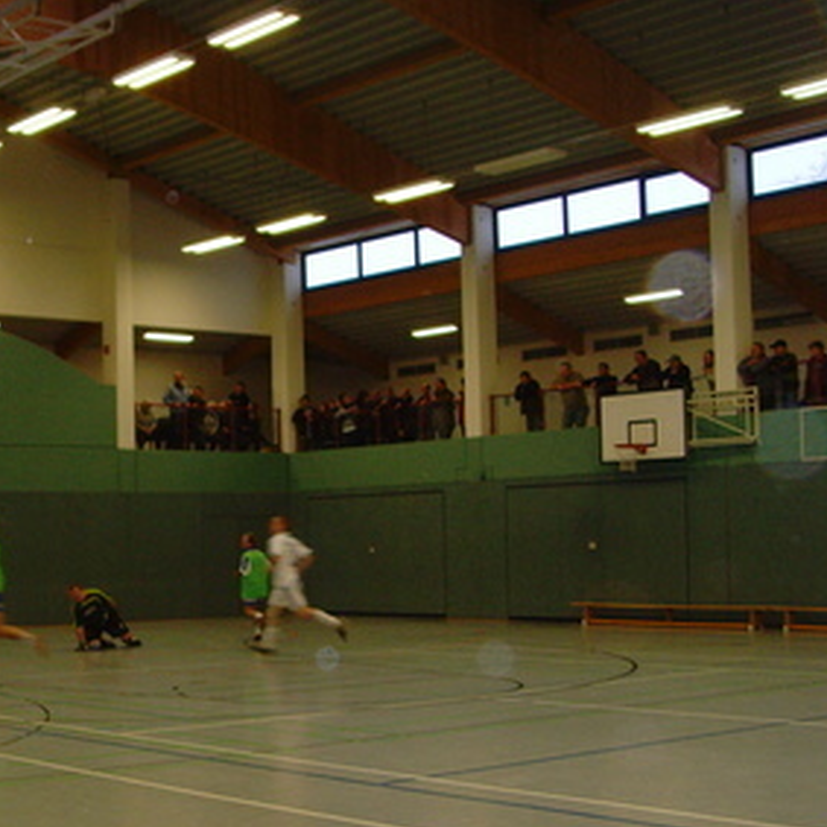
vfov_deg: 28.0
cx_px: 140
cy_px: 542
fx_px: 1649
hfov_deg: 27.5
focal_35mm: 61
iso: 200
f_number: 3.5
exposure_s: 1/45
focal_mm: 6.6
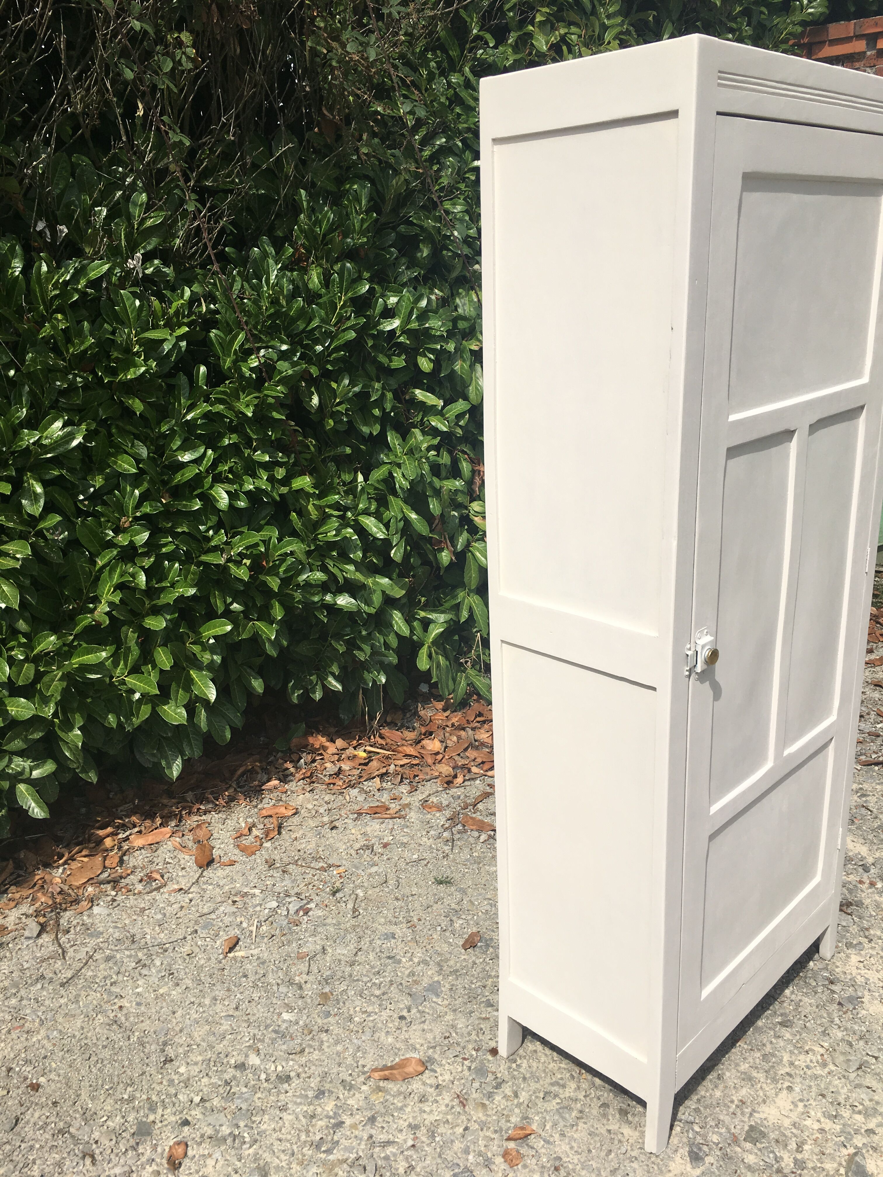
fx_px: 986
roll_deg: +2.5
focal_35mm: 29
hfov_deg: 48.2
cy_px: 588
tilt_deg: -18.2
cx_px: 442
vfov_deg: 61.7
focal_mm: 4.15
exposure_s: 1/2849
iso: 25
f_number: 2.2
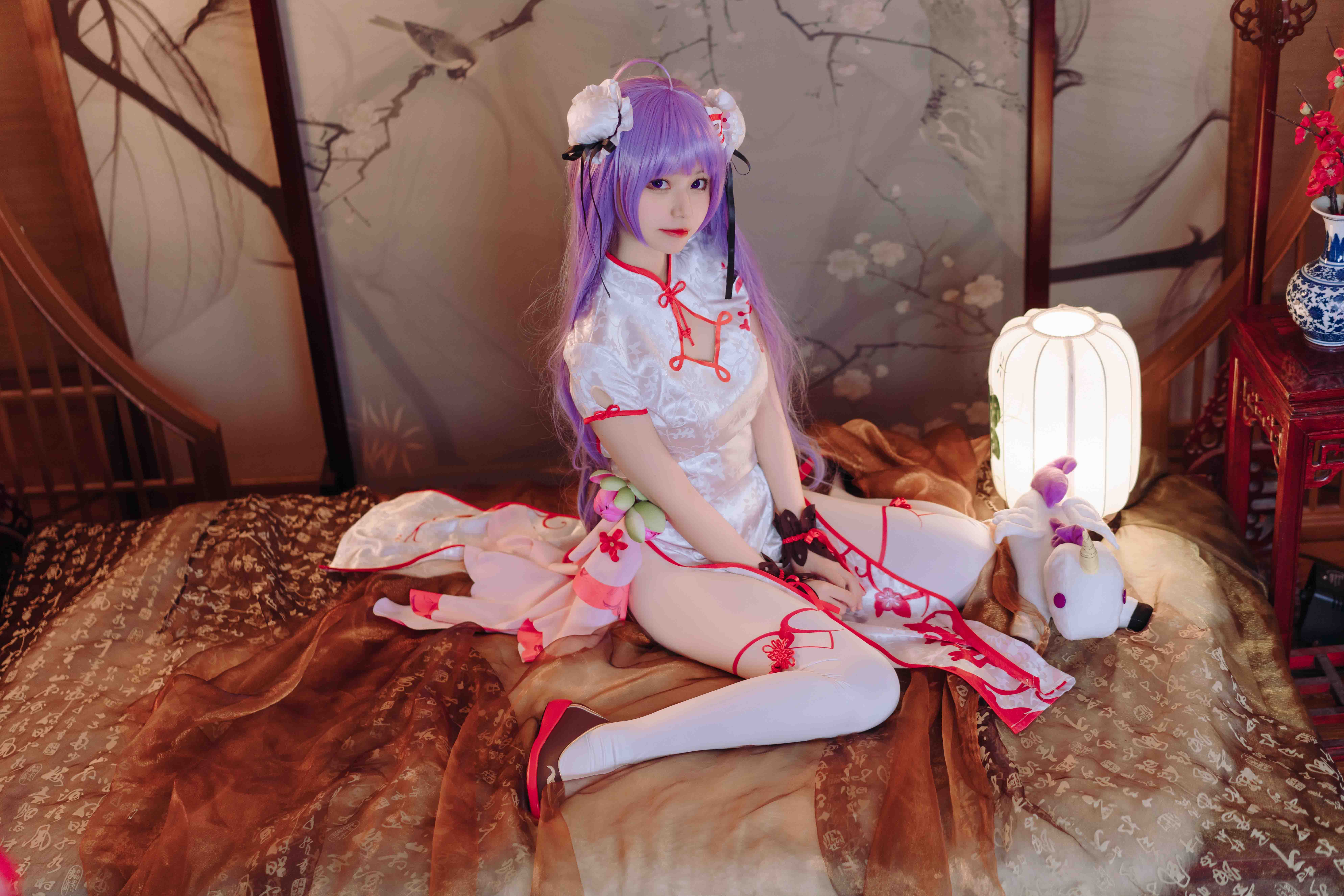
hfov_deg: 36.2
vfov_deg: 24.6
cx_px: 672
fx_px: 2053
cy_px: 448
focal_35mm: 55
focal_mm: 55
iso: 400
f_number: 2.2
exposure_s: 1/60
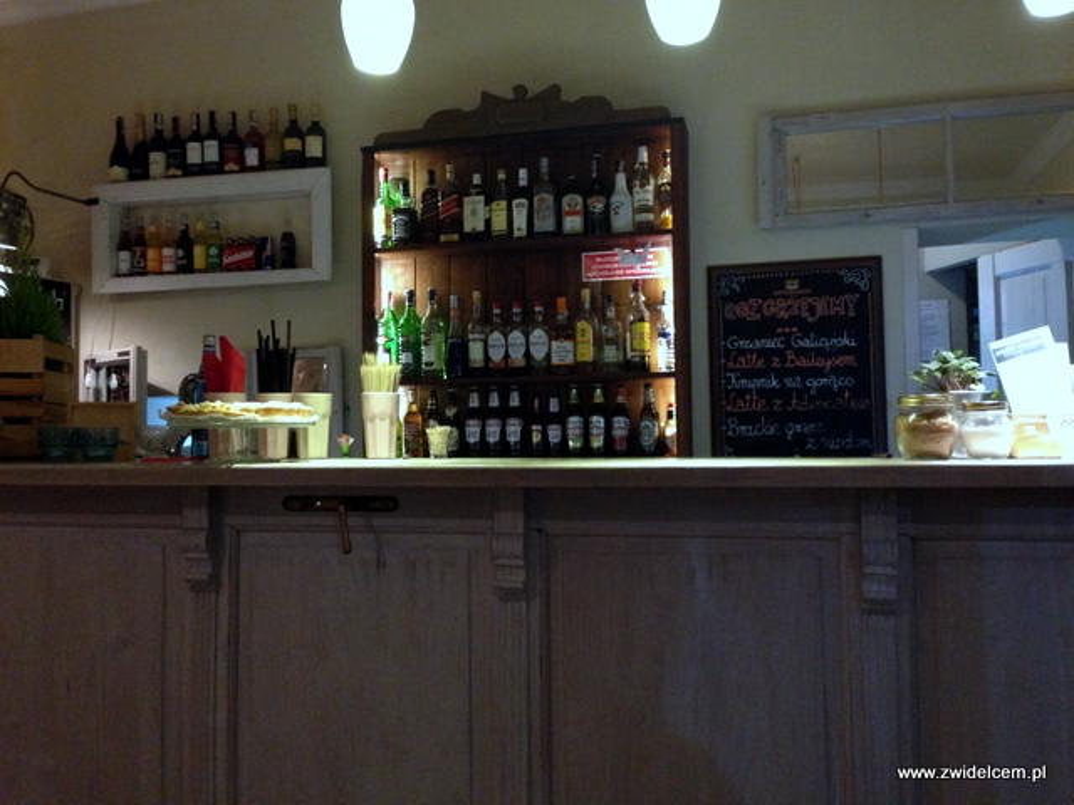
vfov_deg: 42.9
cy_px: 402
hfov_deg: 55.4
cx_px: 537
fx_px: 1024
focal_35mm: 33
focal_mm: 4.12
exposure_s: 1/17
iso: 400
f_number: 2.4
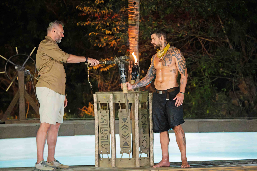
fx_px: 1171
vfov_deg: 8.4
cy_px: 86
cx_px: 128
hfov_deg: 12.5
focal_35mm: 164
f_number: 5.6
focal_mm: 164
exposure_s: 1/1250
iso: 32000
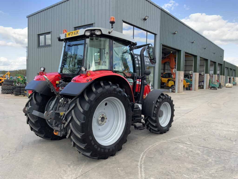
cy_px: 90
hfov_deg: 61.7
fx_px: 199
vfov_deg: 48.2
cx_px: 119
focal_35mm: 29
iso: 16
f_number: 1.8
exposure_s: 1/335
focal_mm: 3
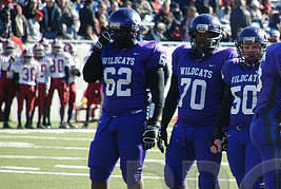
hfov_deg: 4.7
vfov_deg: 3.1
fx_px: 3433
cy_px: 110
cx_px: 298
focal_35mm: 439
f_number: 5.6
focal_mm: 135
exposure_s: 1/400
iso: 400
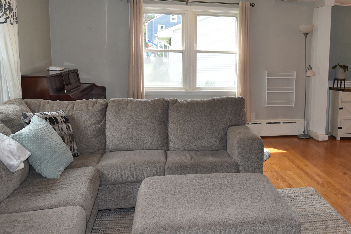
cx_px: 260
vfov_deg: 33.4
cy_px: 113
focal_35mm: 40
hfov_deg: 46.8
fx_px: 390
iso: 800
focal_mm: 25
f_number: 5.6
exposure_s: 1/200
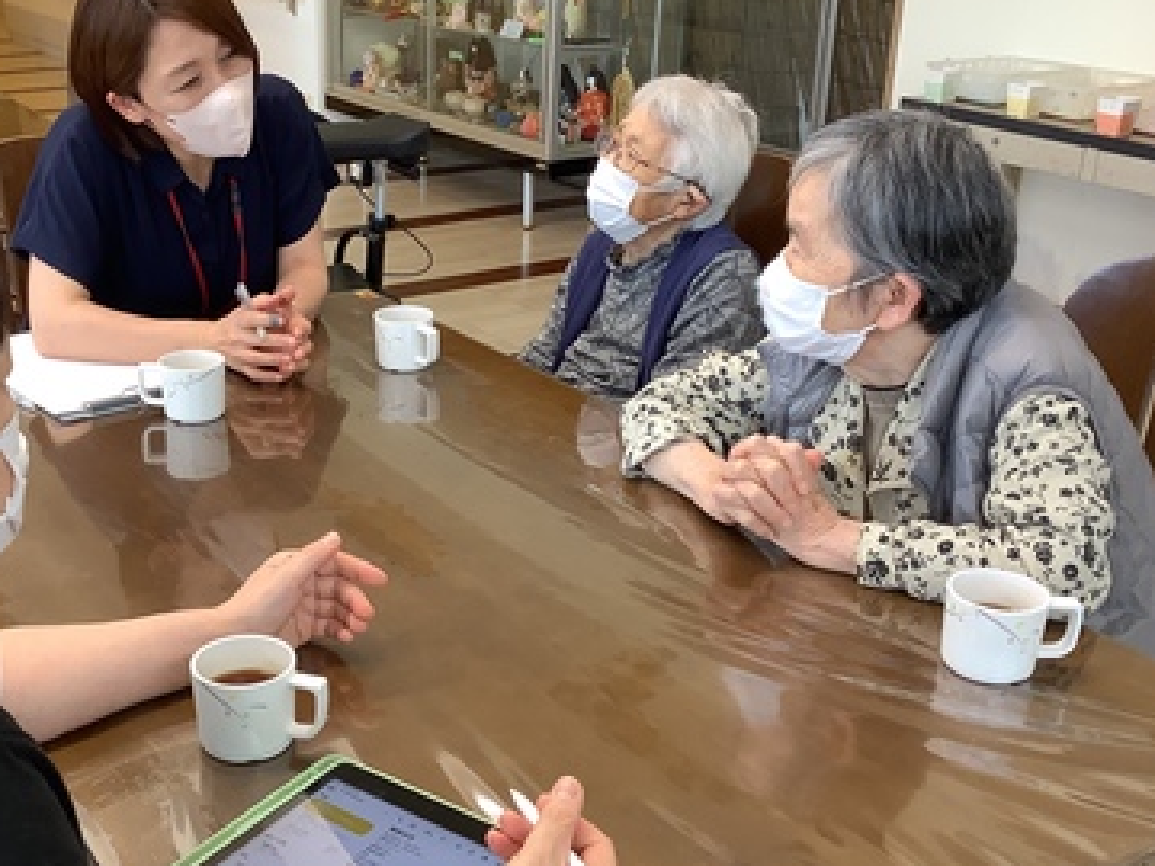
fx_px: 1435
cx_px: 414
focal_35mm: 43
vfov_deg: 33.6
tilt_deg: -23.6
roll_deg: +0.3
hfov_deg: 43.4
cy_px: 489
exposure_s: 1/50
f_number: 2.4
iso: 125
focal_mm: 3.3
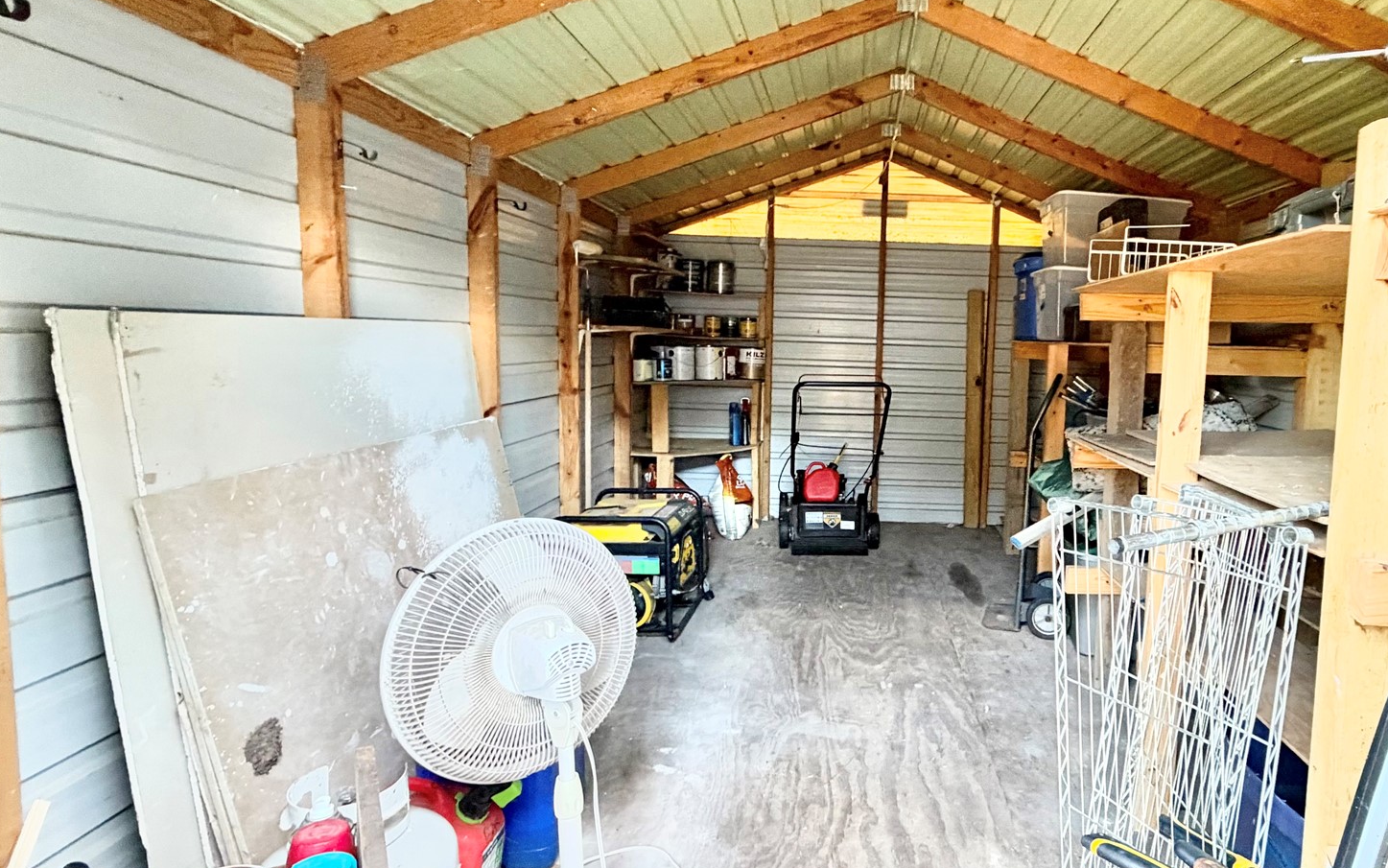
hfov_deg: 80.7
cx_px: 868
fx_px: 795
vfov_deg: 57.3
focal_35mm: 21
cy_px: 421
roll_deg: -1.5
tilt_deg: -5.1
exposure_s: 1/60
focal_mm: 2.22
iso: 640
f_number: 2.2
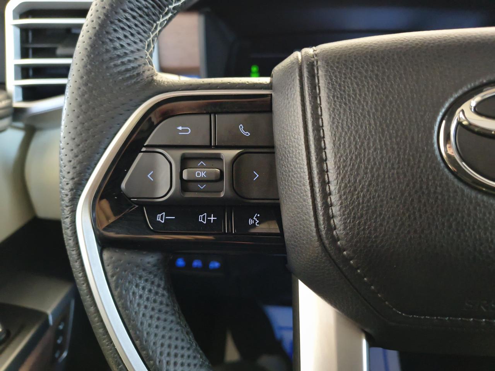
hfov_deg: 71.6
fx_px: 343
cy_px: 186
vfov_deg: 56.8
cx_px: 248
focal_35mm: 24
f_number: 1.8
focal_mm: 5.56
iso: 1506
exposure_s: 1/40
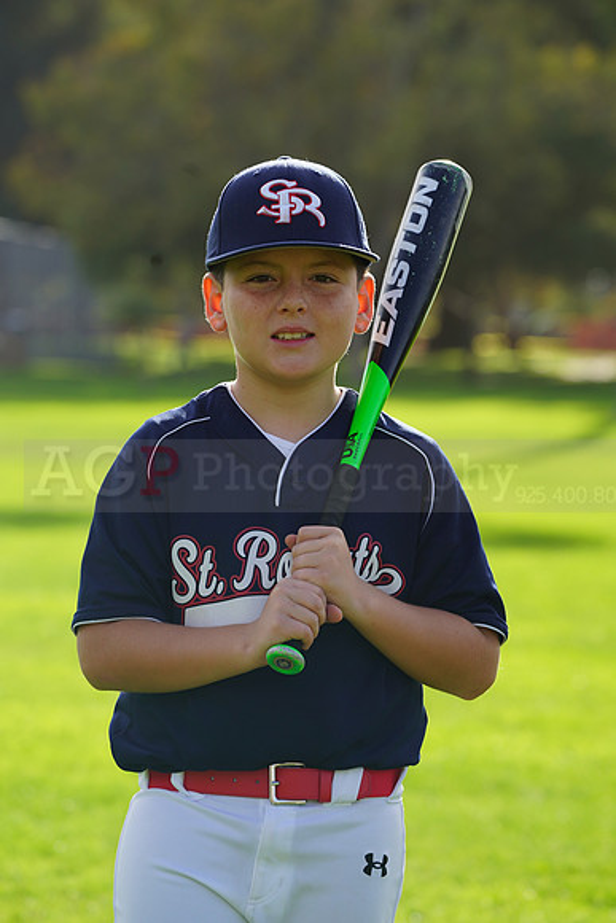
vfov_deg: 9.7
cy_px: 462
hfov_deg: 6.5
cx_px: 308
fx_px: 5438
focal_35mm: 212
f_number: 8
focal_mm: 212
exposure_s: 1/250
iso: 160
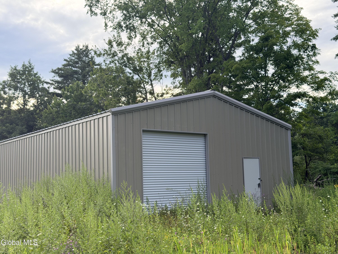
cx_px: 169
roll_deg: +2.2
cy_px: 127
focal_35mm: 48
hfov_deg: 39.7
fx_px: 469
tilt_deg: +6.2
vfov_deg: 30.3
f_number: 1.78
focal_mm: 6.76
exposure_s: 1/1100
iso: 100
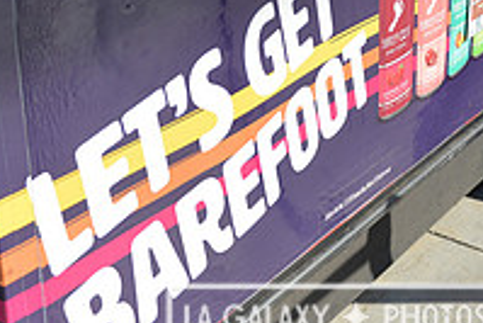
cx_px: 337
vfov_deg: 18.6
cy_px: -47
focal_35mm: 70
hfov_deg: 28.6
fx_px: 940
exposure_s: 1/4000
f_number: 2.8
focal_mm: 24
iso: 250
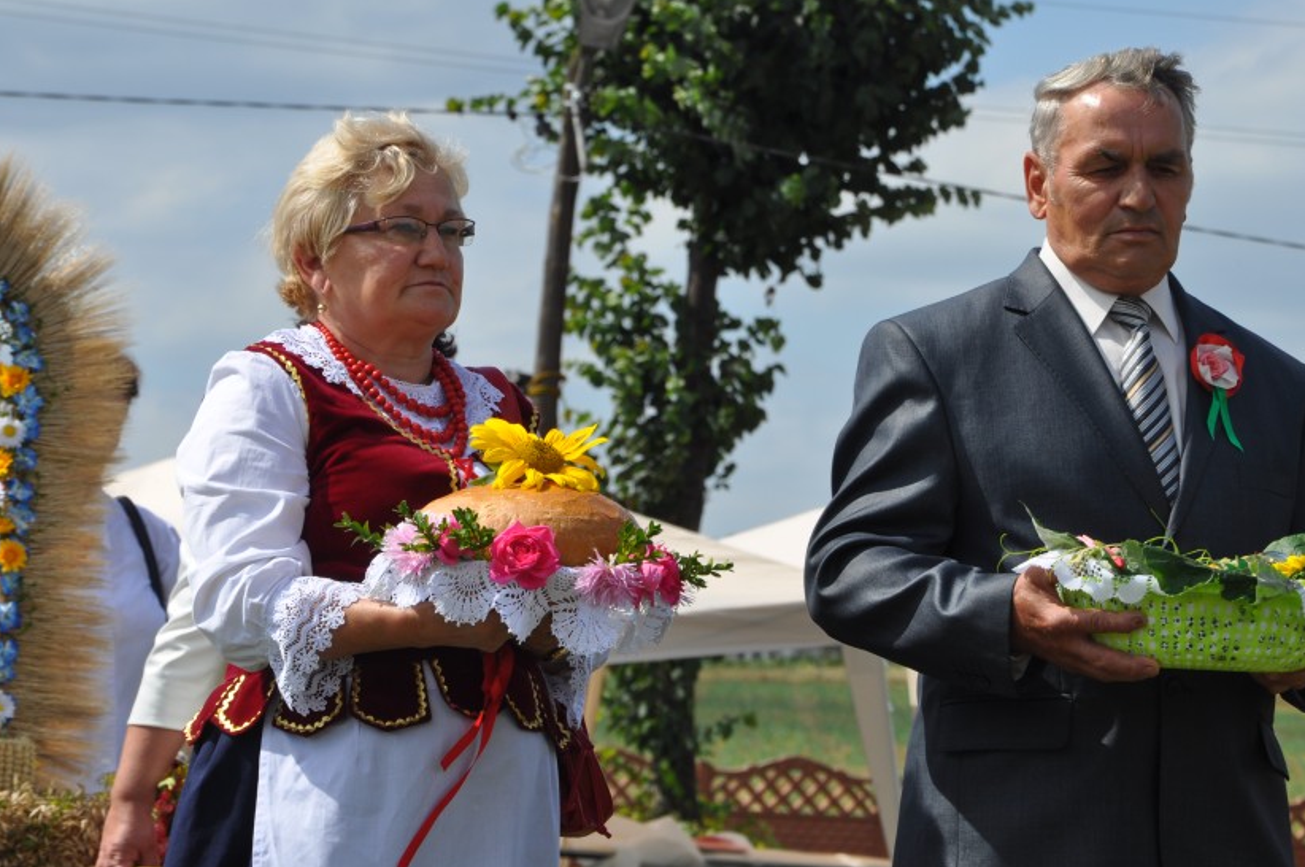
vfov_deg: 7.1
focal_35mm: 192
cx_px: 756
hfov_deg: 10.7
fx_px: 6937
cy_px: 392
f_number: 10
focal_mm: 105
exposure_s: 1/400
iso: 200
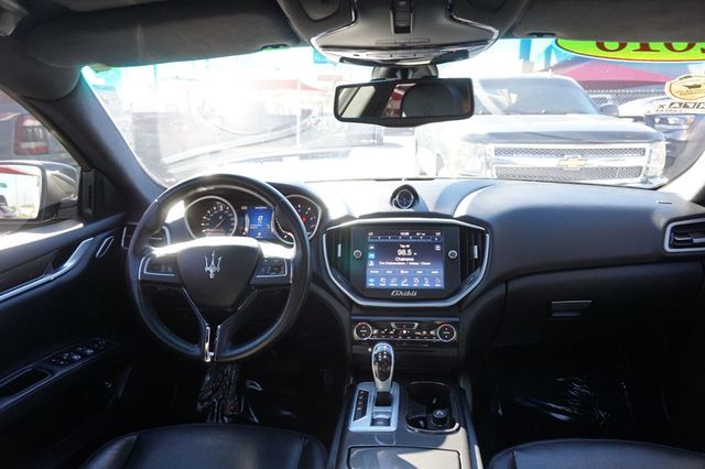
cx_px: 352
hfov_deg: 73.8
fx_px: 470
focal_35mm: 24
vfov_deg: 53.1
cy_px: 234
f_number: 4
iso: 320
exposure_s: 1/60
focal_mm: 16
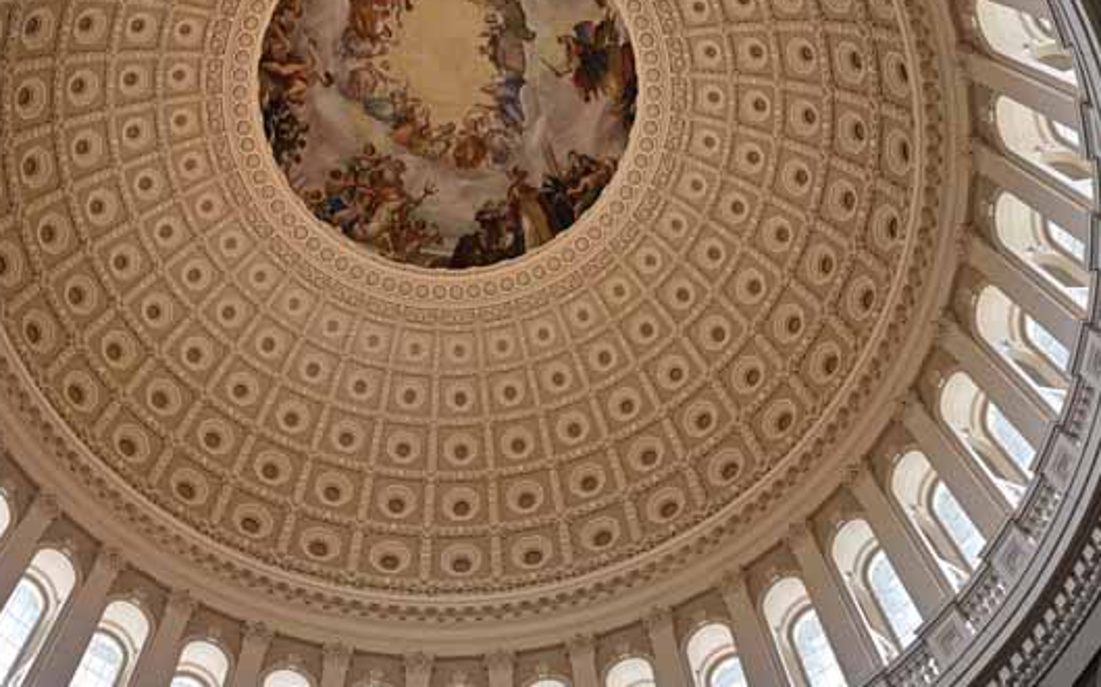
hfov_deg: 52.6
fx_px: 1110
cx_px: 472
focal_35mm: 37
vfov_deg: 33.7
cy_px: 176
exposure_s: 1/40
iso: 64
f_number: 4
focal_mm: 24
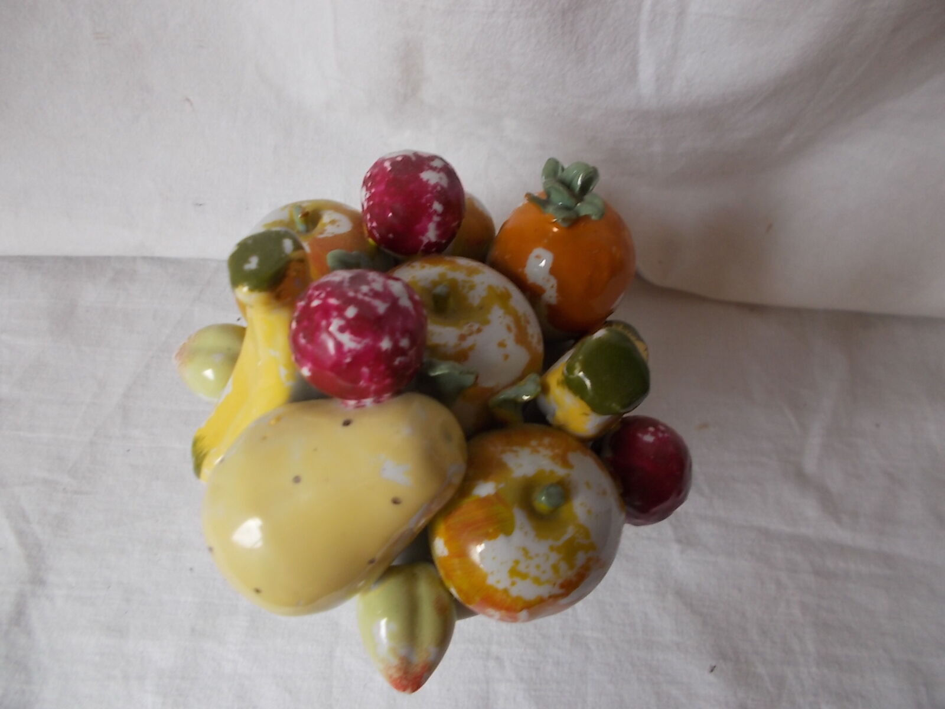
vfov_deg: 53.1
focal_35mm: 26
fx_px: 710
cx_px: 472
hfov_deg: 67.3
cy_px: 354
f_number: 3.2
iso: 125
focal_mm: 4.6
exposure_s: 1/25
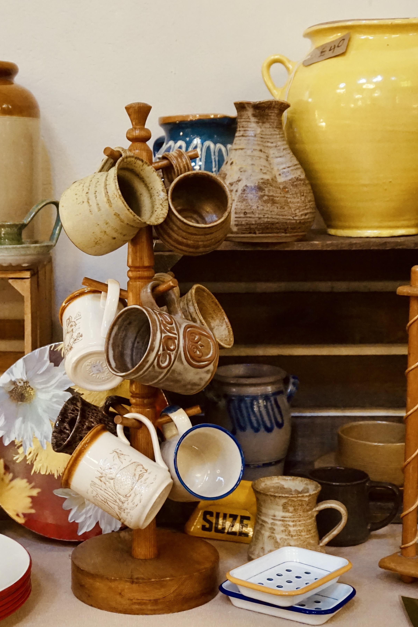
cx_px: 147
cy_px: 313
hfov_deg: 23.8
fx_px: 988
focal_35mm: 57
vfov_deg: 35.2
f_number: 4.5
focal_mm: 25
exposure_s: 1/80
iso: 3200
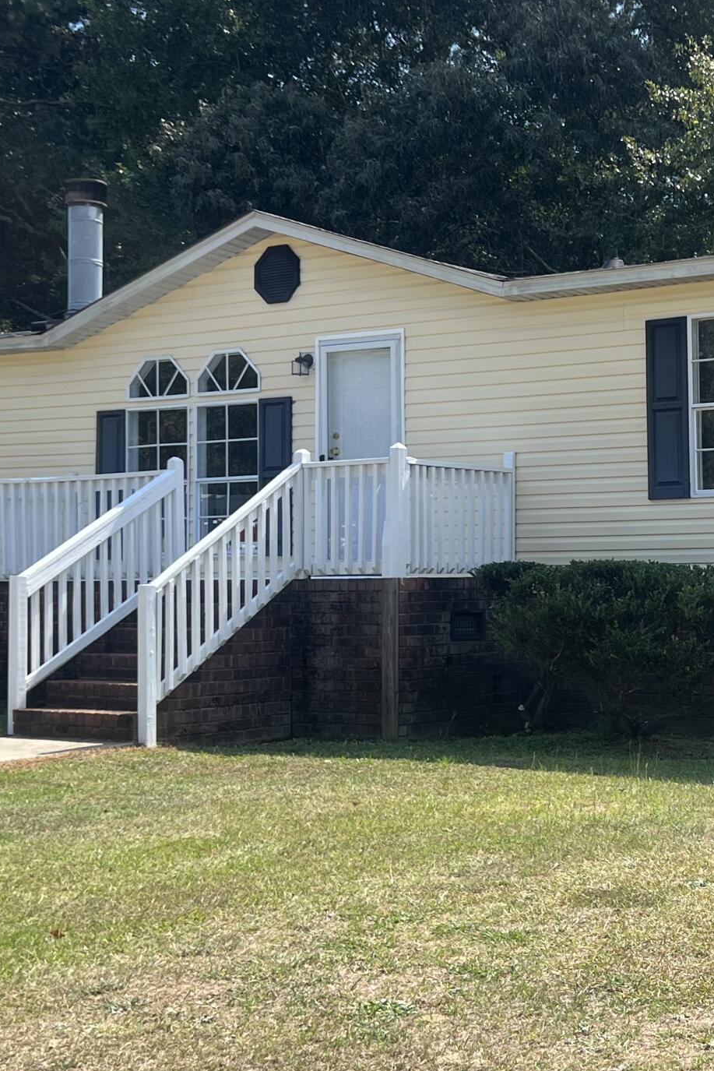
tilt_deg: +1.4
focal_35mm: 59
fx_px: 1755
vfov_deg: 33.9
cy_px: 525
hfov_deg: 22.4
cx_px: 657
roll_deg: +0.2
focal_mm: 5.7
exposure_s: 1/1779
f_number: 1.5
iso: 50
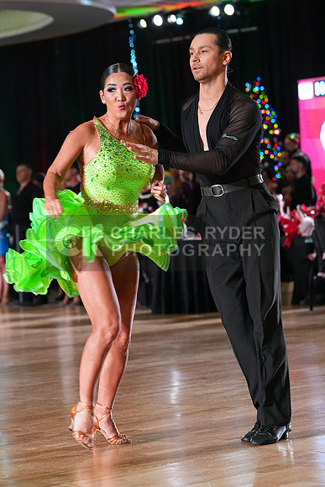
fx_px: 1732
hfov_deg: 10.7
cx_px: 162
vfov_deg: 16.0
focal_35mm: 128
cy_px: 244
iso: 8000
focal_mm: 128
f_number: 5
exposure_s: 1/400
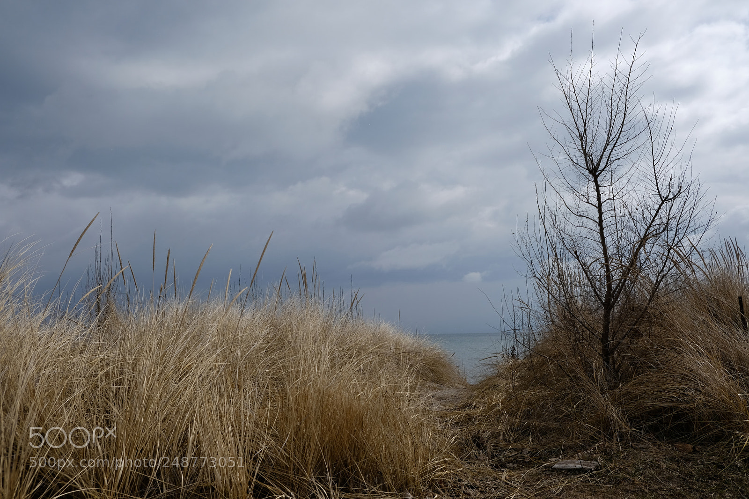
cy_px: 250
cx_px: 374
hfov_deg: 54.4
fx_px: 728
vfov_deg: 37.8
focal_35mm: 35
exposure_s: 1/1500
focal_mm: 23.3
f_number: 6.4
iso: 200
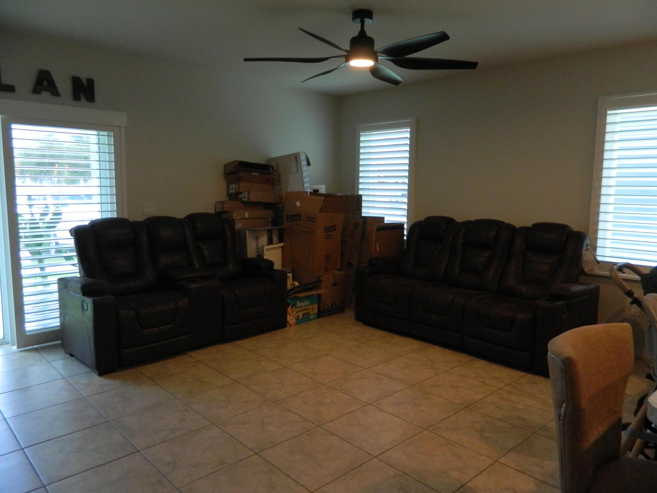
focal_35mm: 25
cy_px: 246
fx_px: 474
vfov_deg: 54.9
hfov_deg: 69.4
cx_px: 328
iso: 320
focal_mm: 4.5
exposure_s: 1/30
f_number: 3.1
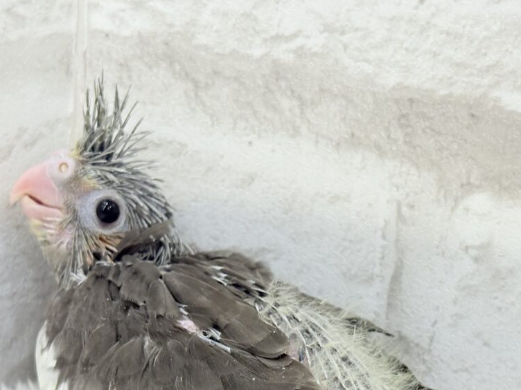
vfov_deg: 17.7
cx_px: 322
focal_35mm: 83
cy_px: 297
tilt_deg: -17.4
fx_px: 1249
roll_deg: -4.8
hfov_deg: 23.5
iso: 100
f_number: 1.6
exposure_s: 1/100
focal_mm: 5.96
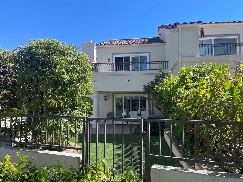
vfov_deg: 54.9
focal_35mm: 25
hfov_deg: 69.4
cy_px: 91
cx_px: 122
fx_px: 175
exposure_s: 1/1130
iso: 32
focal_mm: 5.1
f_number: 1.6
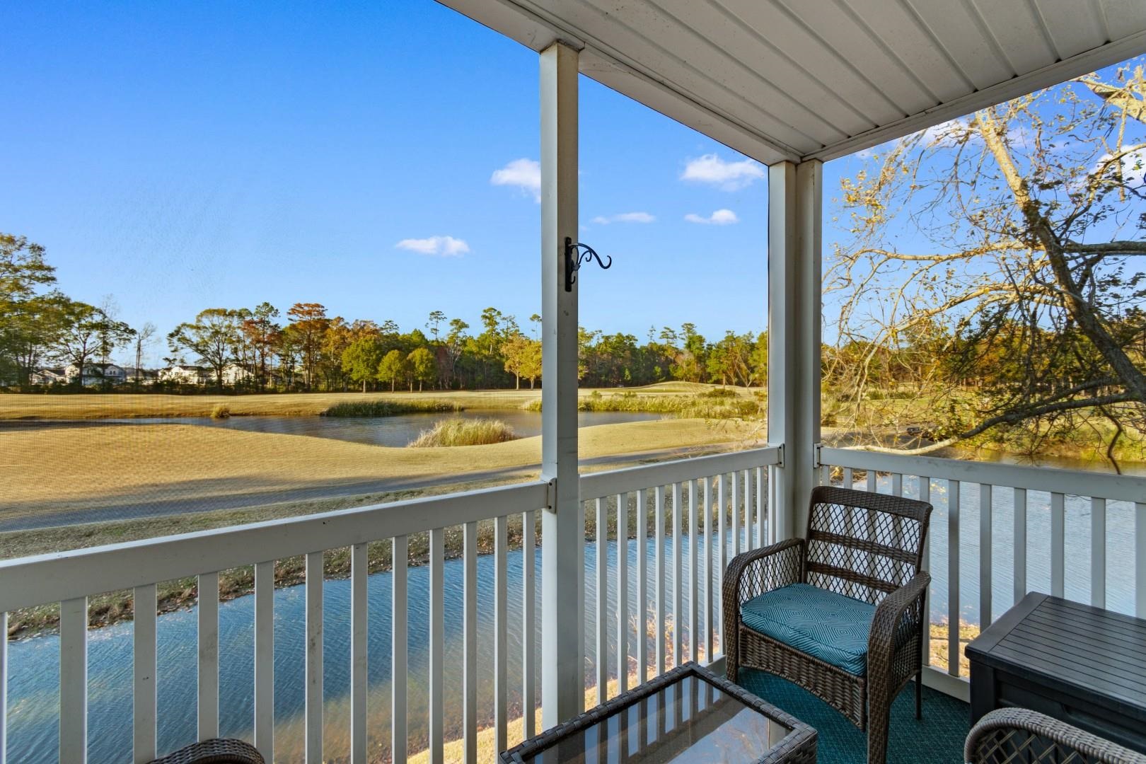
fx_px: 477
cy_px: 382
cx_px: 573
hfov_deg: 100.4
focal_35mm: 15
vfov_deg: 77.3
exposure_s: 1/50
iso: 100
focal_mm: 10
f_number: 4.5
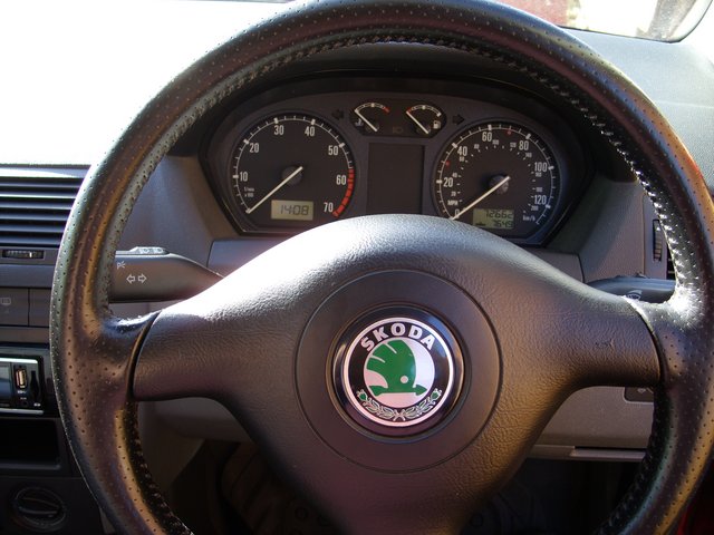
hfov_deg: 49.0
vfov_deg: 37.7
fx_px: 784
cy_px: 268
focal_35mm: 38
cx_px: 357
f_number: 2.8
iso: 50
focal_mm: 7.8
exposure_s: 1/61
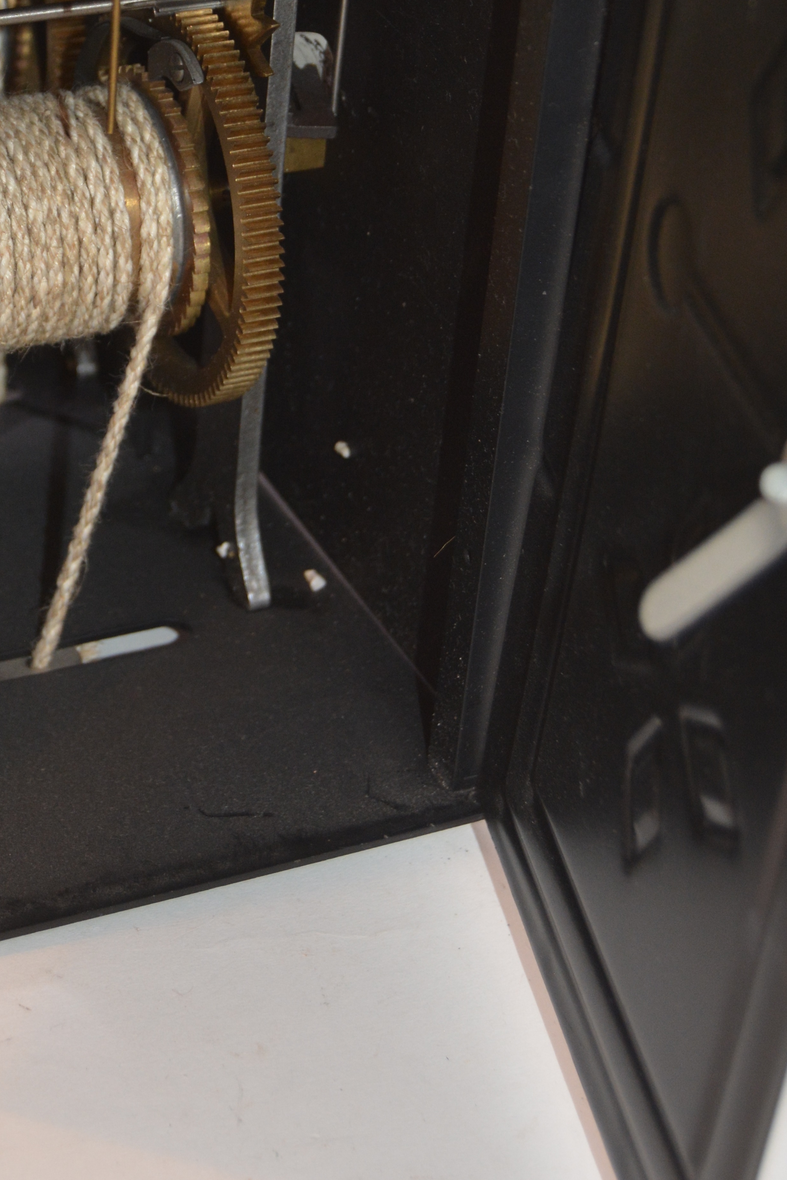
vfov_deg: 25.6
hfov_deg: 17.4
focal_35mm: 78
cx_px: 254
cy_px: 245
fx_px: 2557
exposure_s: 1/60
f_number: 4.5
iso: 640
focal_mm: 32
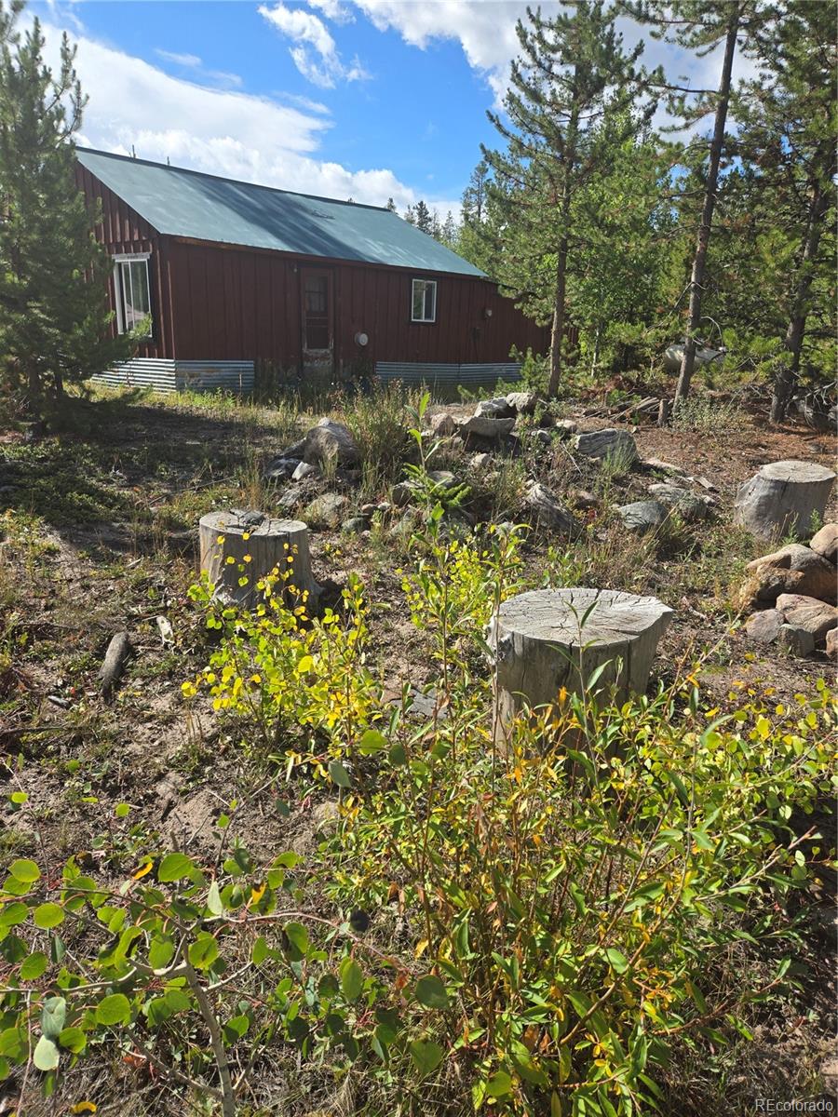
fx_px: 742
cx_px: 419
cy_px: 558
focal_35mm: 23
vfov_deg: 73.9
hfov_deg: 58.9
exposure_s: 1/1628
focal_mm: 5.4
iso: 25
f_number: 1.8
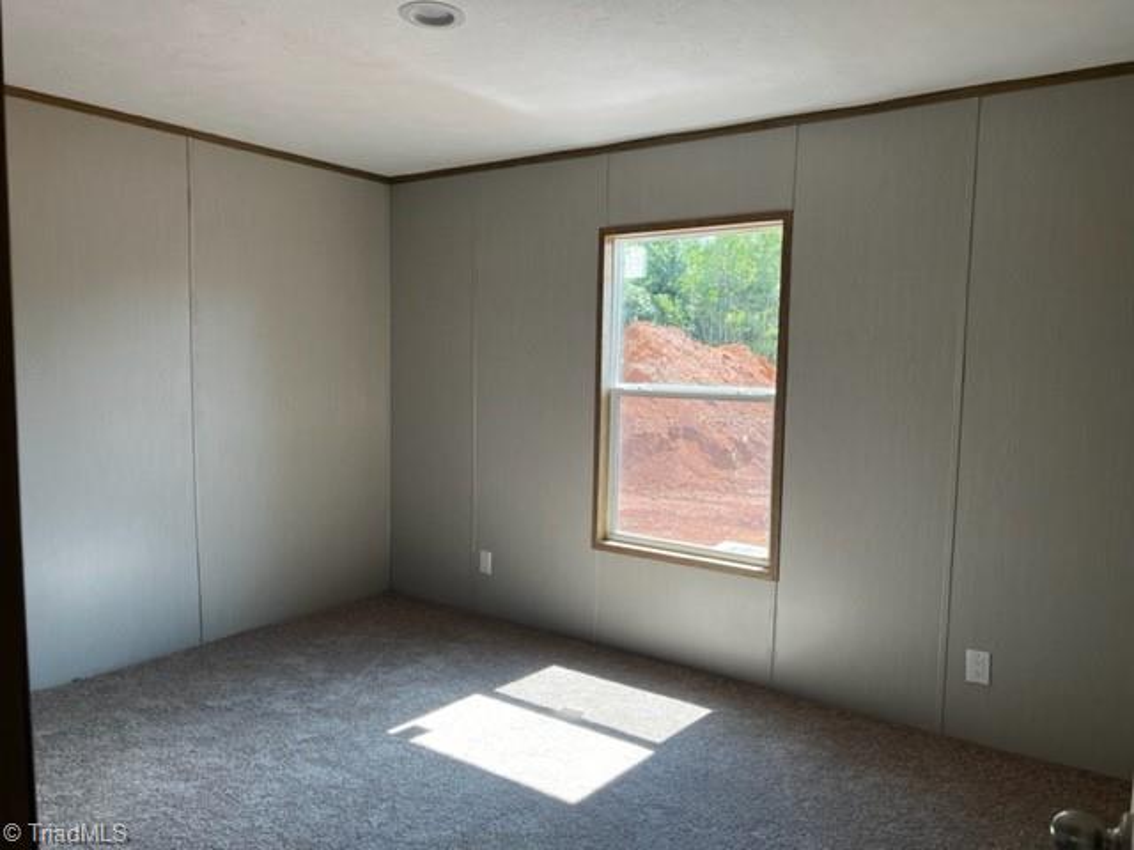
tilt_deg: -4.3
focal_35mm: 26
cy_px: 425
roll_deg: -1.8
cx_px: 567
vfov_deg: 53.1
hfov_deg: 67.3
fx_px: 852
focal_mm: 5.7
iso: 40
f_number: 1.5
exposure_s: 1/200
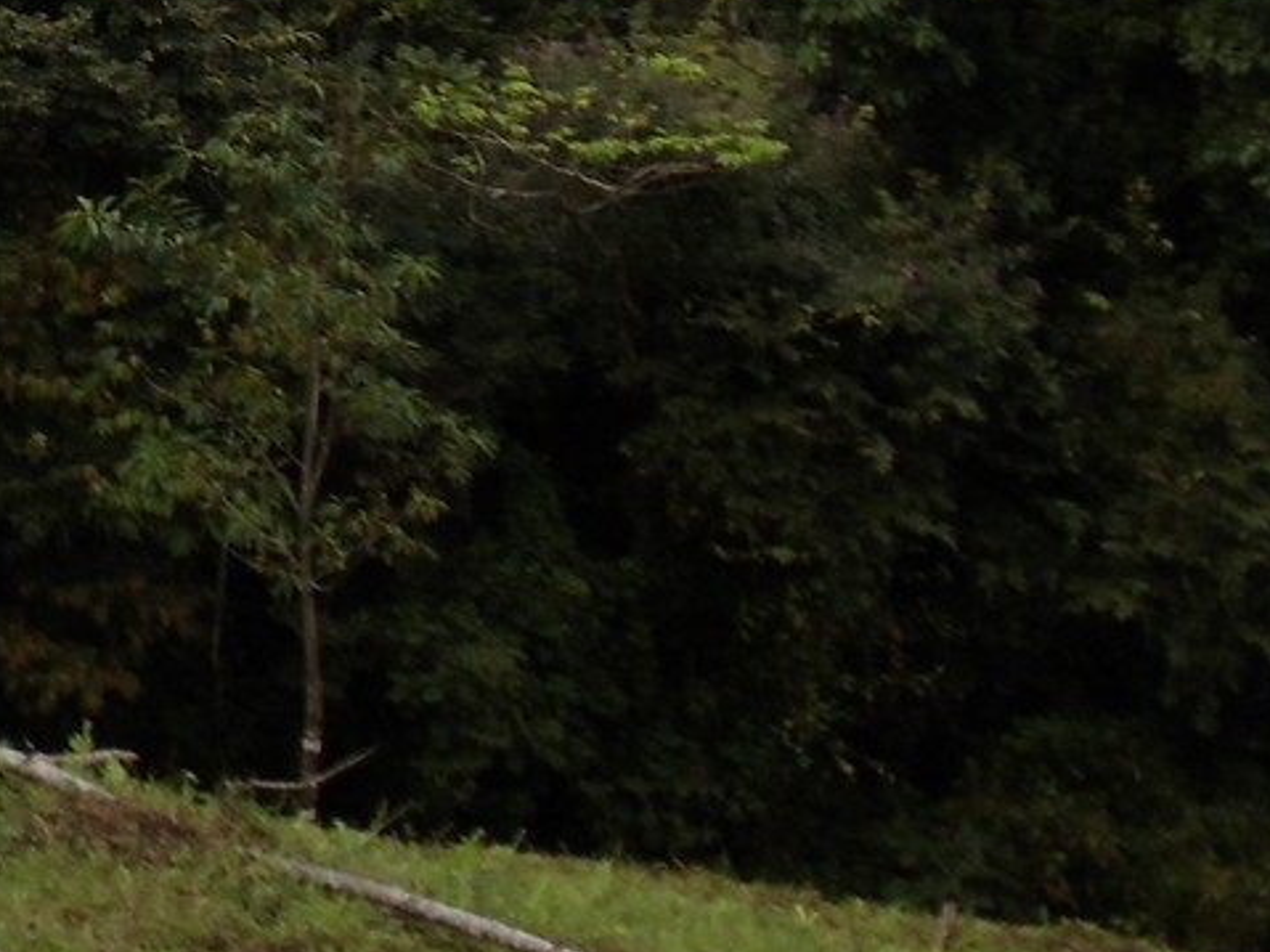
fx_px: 5392
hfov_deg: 12.7
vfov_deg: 9.8
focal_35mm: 147
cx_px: -650
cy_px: -485
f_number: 7.1
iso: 100
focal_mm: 6
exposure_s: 1/250
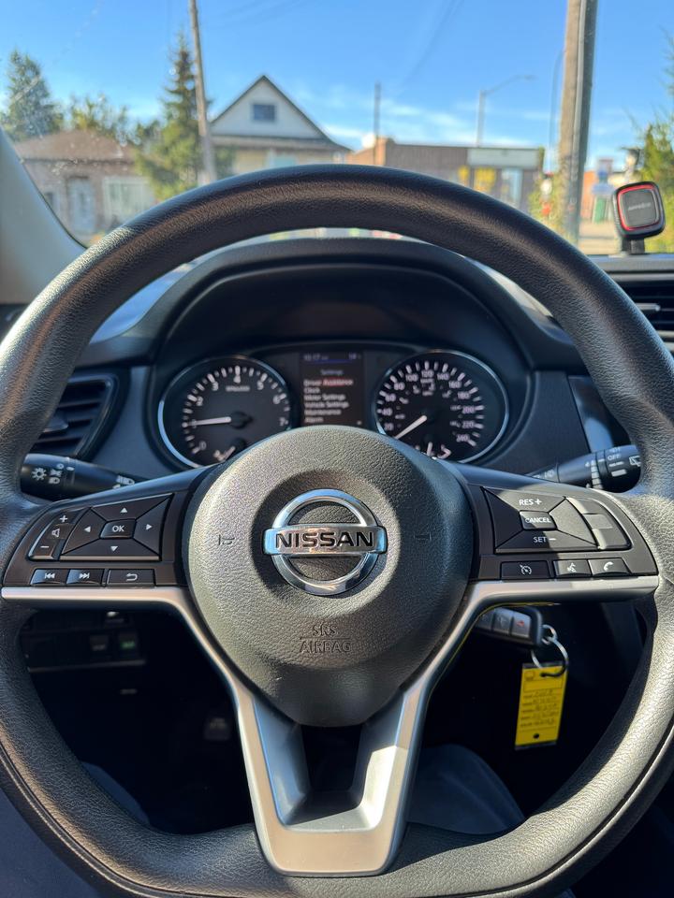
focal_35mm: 24
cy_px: 449
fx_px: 623
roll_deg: -0.9
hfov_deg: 56.8
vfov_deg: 71.6
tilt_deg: -16.6
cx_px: 337
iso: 64
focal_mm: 6.76
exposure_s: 1/164
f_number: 1.78
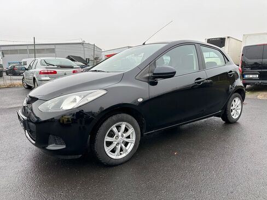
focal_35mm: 24
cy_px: 100
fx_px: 185
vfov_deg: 56.8
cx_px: 134
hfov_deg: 71.6
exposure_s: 1/417
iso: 80
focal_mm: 6.86
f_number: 1.78
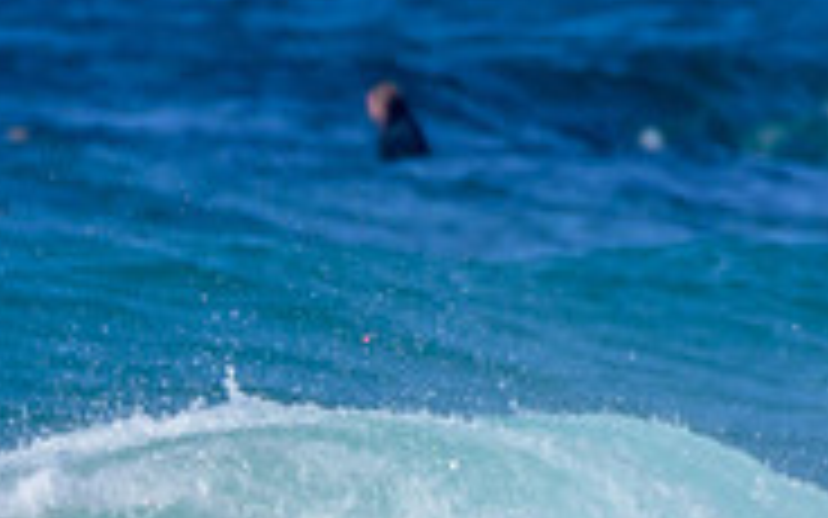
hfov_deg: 0.7
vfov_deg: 0.4
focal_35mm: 3222
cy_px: 655
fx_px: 72707
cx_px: 117
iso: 720
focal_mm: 1000
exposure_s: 1/2000
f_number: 11
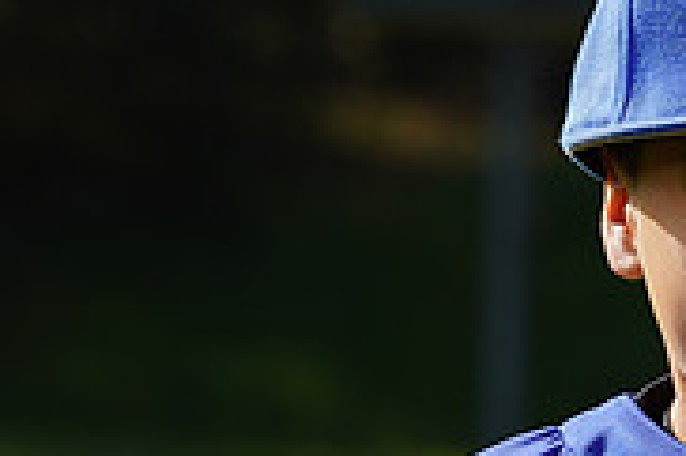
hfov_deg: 3.2
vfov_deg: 2.1
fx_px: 12146
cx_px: 699
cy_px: 705
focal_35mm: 638
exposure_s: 1/250
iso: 100
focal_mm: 200
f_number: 10
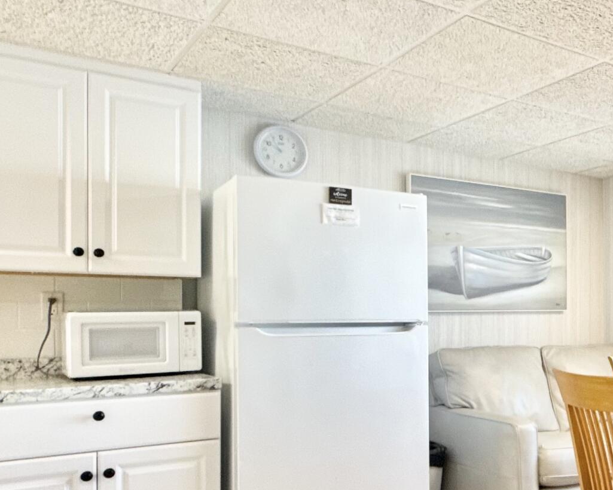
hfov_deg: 40.7
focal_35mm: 40
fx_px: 726
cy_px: 316
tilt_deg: +1.3
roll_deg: +0.4
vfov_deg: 37.0
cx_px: 596
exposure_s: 1/120
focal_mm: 2.22
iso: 160
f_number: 2.2
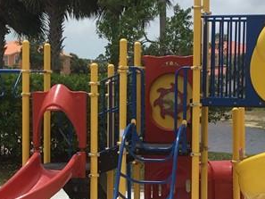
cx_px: 79
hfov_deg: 18.3
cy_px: 112
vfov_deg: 13.8
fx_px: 819
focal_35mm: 107
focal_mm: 3.3
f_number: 2.4
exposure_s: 1/2551
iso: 25
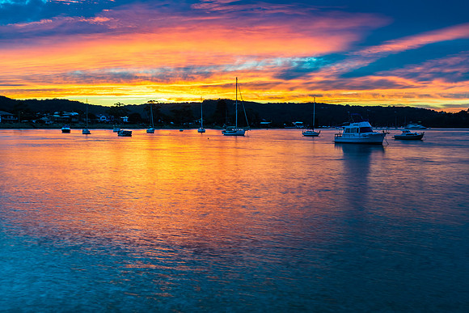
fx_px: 573
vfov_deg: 30.5
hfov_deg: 44.5
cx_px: 234
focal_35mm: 44
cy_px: 156
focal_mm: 44
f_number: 9
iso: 80
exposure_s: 1
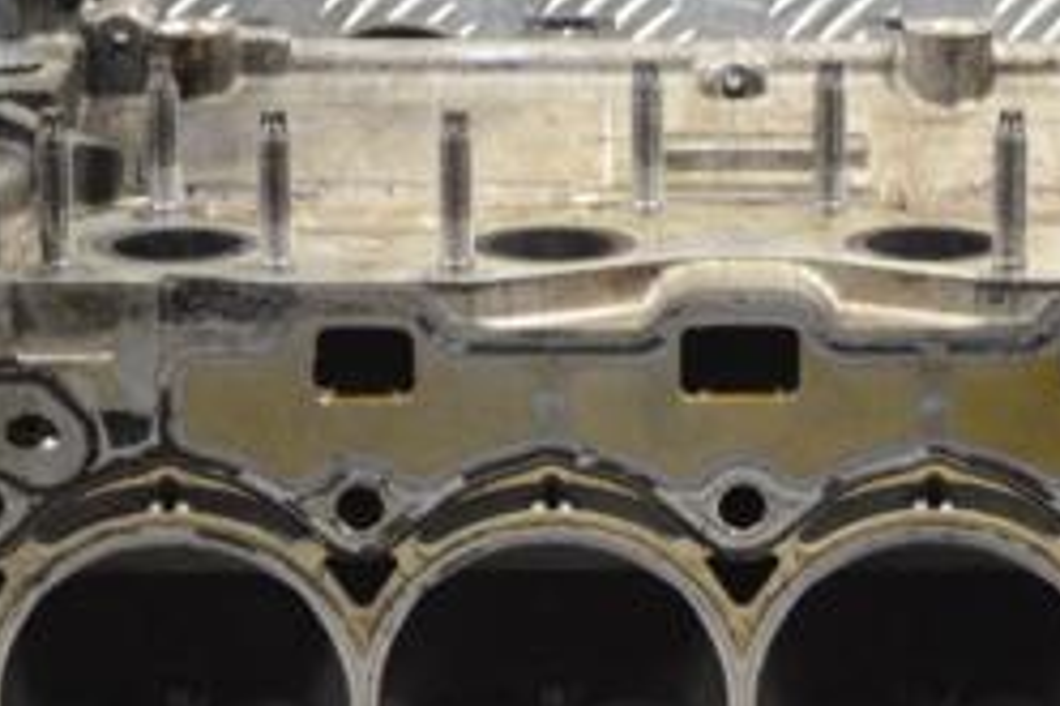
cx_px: 718
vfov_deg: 8.6
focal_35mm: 160
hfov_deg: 12.8
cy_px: 509
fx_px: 4708
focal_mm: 44
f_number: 5.3
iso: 400
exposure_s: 1/30
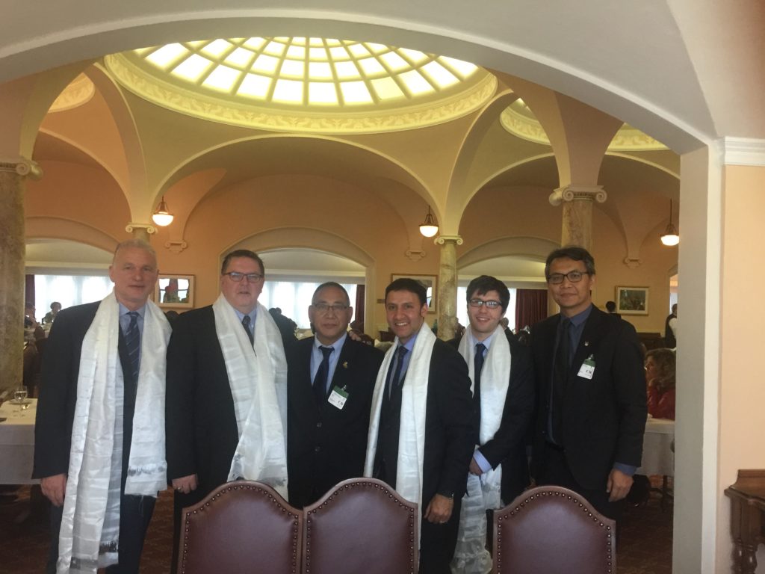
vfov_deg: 48.2
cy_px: 287
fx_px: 641
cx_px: 382
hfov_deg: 61.7
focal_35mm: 29
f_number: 2.2
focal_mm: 4.15
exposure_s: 1/10
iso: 125
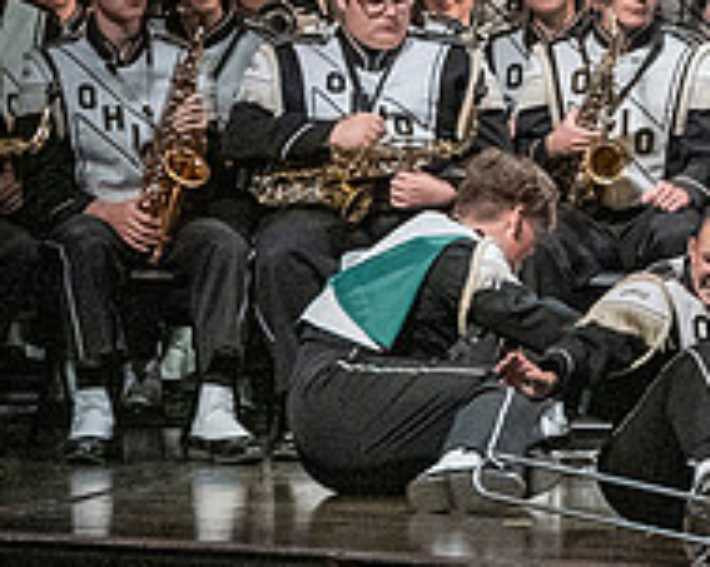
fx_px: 11320
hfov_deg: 3.6
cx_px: 1082
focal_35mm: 539
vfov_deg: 2.9
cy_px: 398
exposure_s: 1/500
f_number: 4
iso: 4000
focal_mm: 125
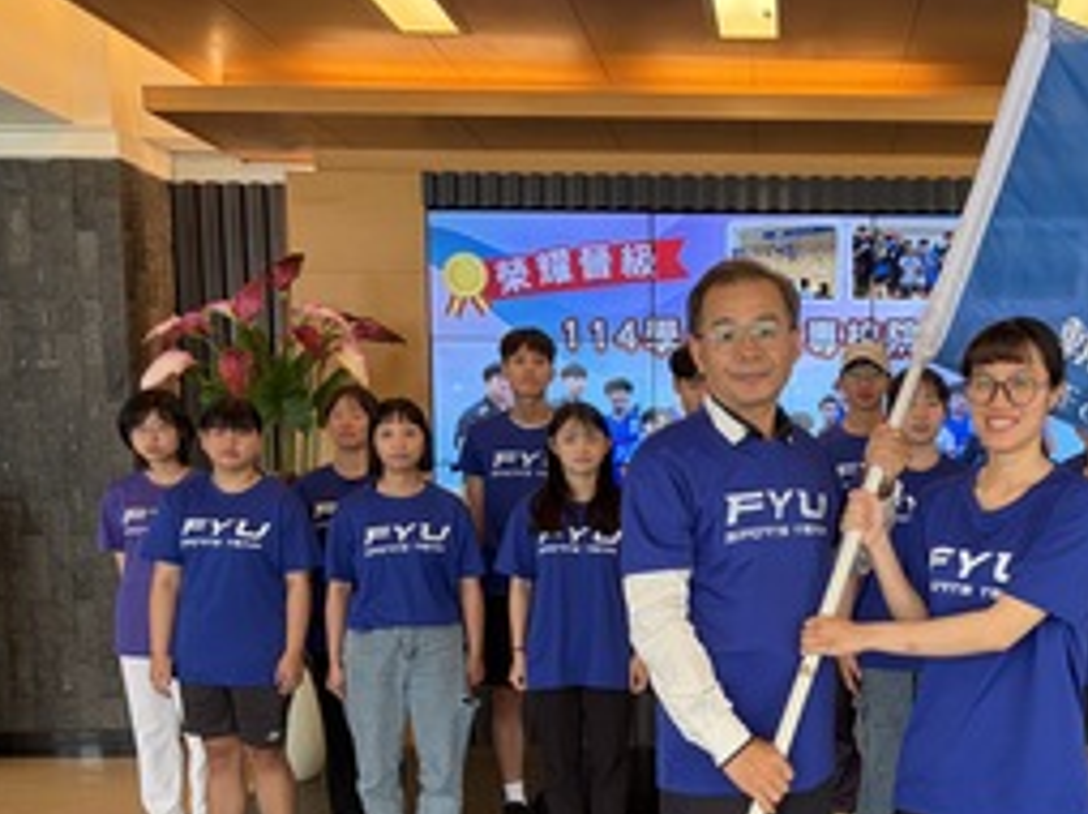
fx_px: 1287
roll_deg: +0.0
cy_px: 591
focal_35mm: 41
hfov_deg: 44.2
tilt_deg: -5.9
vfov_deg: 34.5
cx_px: 827
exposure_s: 1/60
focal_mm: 5.96
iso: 125
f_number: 1.6
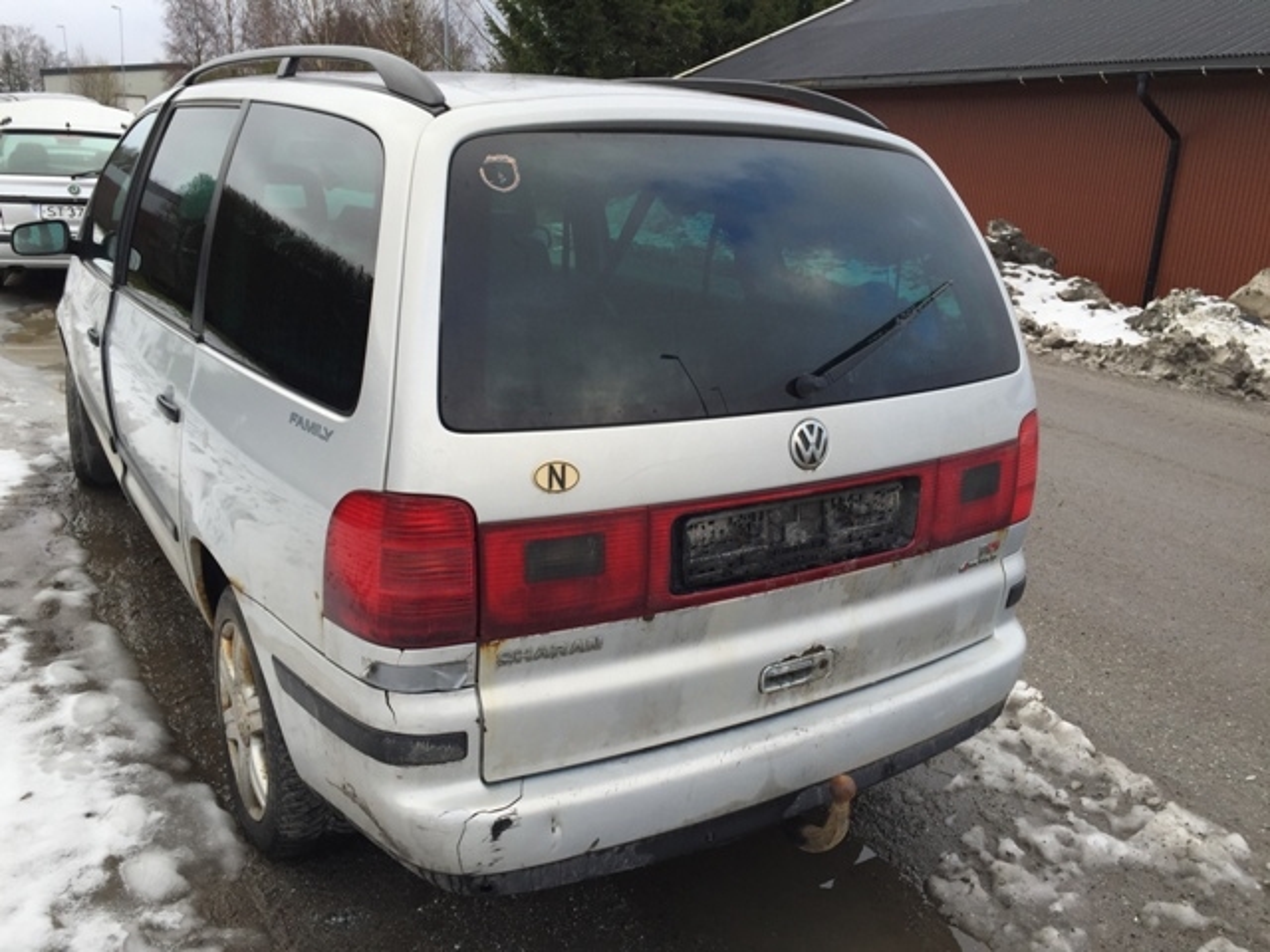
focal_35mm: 29
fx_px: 1064
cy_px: 476
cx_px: 635
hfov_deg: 61.7
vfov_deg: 48.2
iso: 32
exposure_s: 1/284
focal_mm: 4.15
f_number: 2.2
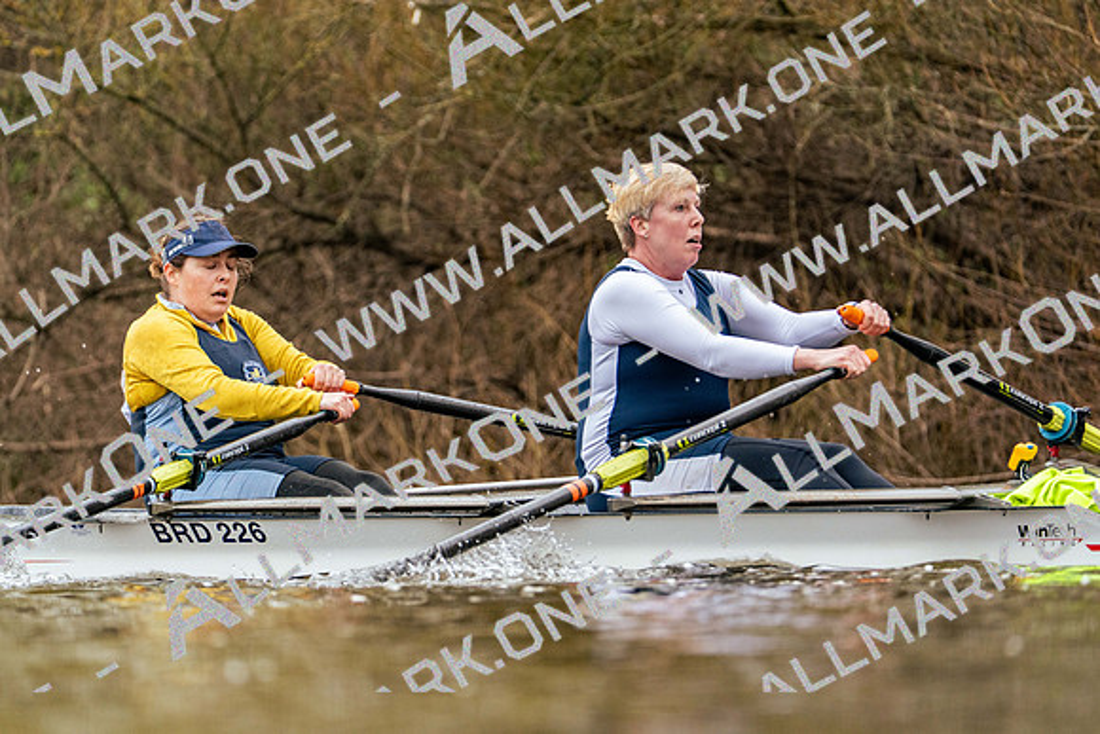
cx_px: 550
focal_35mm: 394
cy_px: 367
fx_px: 12041
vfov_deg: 3.5
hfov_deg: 5.2
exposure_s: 1/2000
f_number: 6.3
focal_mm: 394
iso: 2500
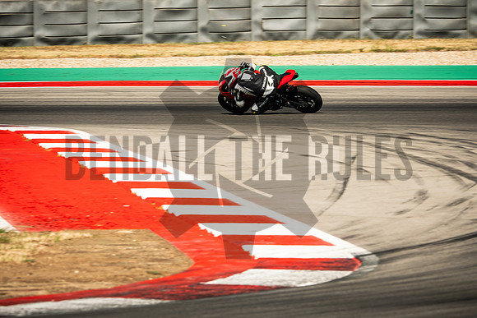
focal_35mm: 420
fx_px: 5566
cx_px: 238
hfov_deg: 4.9
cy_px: 159
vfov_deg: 3.3
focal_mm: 280
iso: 160
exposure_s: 1/250
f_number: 7.1
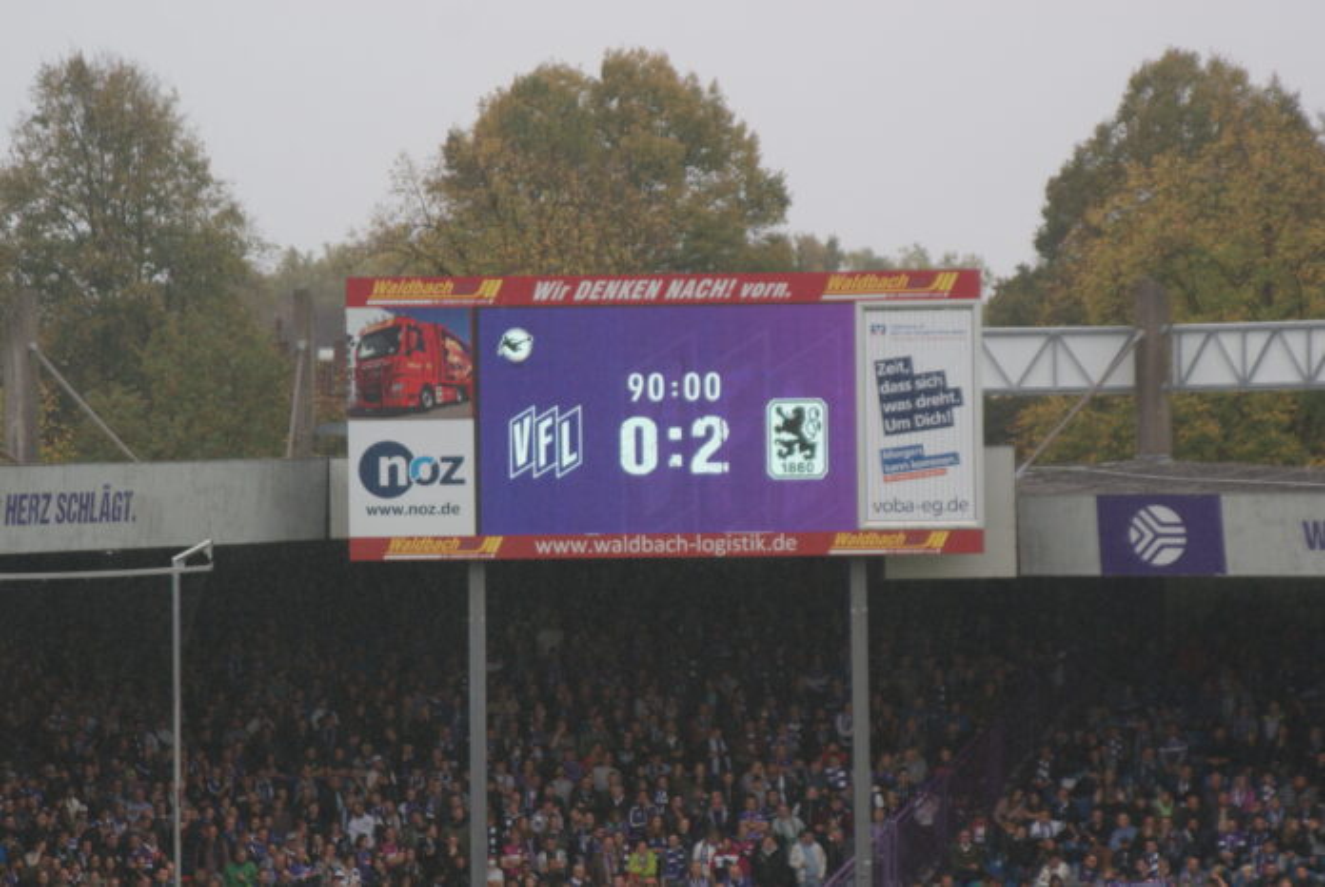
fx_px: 6081
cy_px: 444
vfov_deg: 8.3
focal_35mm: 165
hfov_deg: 12.4
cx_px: 662
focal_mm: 110
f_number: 5.6
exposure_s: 1/200
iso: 200
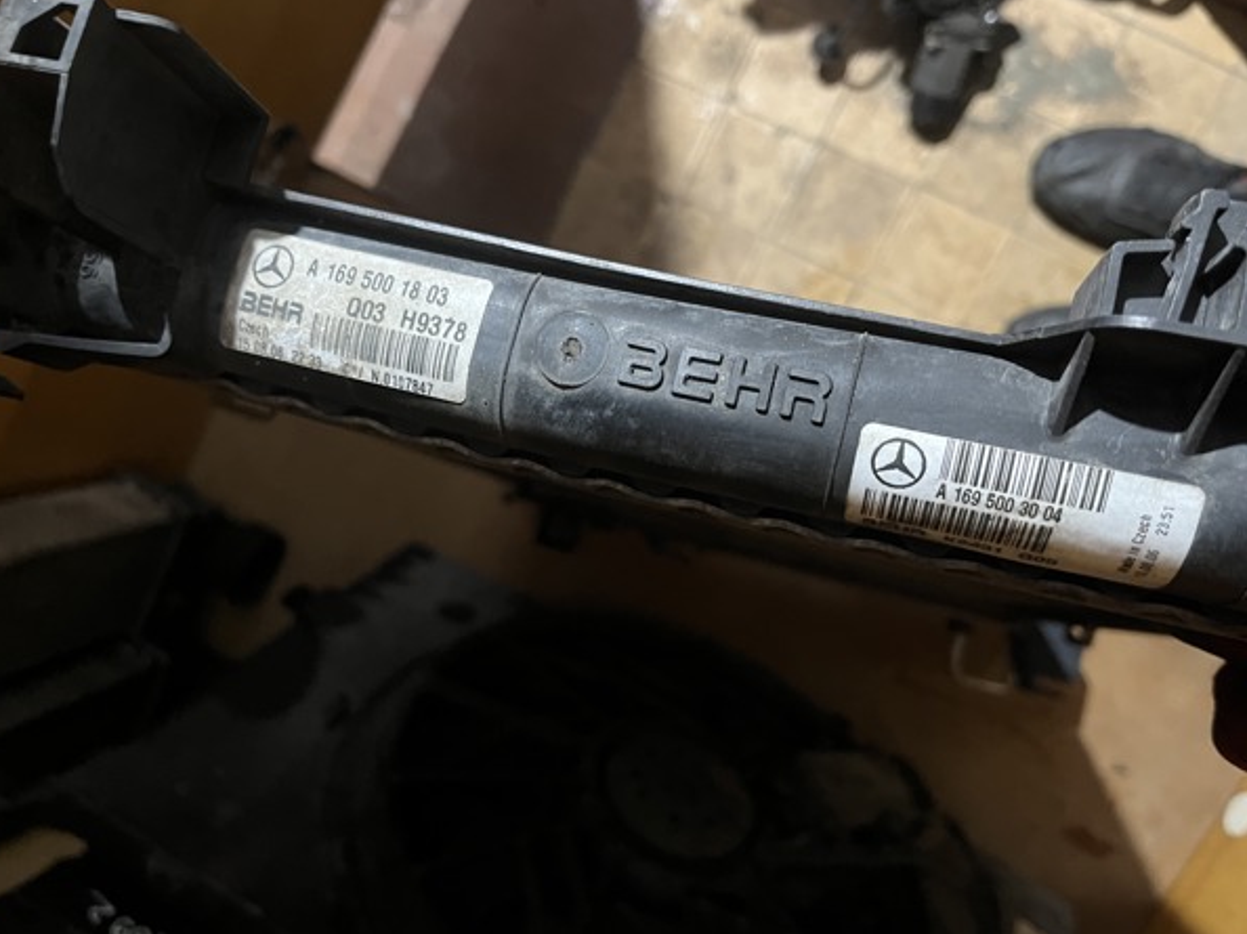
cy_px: 484
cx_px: 611
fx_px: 1008
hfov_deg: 63.5
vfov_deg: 49.7
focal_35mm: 28
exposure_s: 1/25
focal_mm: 5.1
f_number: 1.6
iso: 500
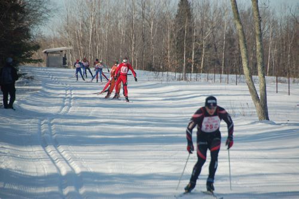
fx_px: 2115
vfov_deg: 5.4
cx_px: 150
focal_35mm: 255
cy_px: 100
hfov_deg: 8.1
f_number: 5.6
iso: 400
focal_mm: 170
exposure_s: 1/750
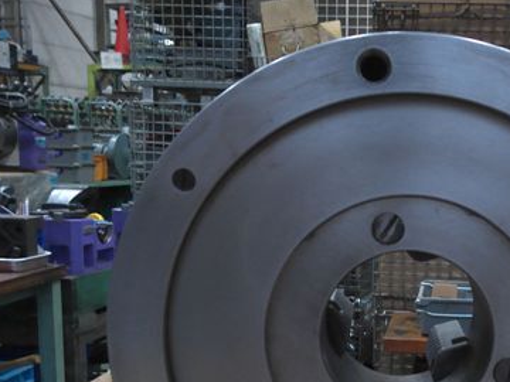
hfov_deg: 53.1
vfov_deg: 41.1
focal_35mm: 32
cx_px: 408
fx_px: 471
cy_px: 337
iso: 128
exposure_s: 1/20
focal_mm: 2.28
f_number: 2.6
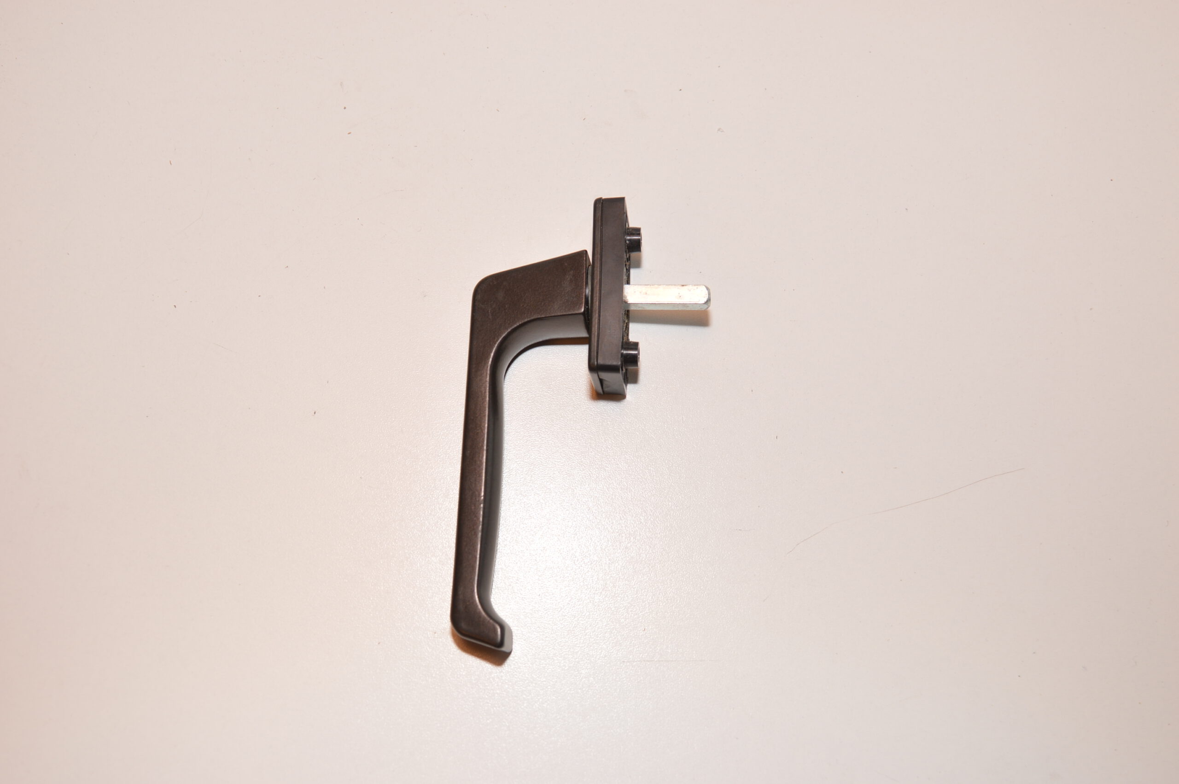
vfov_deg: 36.8
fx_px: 1178
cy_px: 392
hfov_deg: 53.2
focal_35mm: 36
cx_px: 590
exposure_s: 1/80
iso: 180
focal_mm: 24
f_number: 5.6
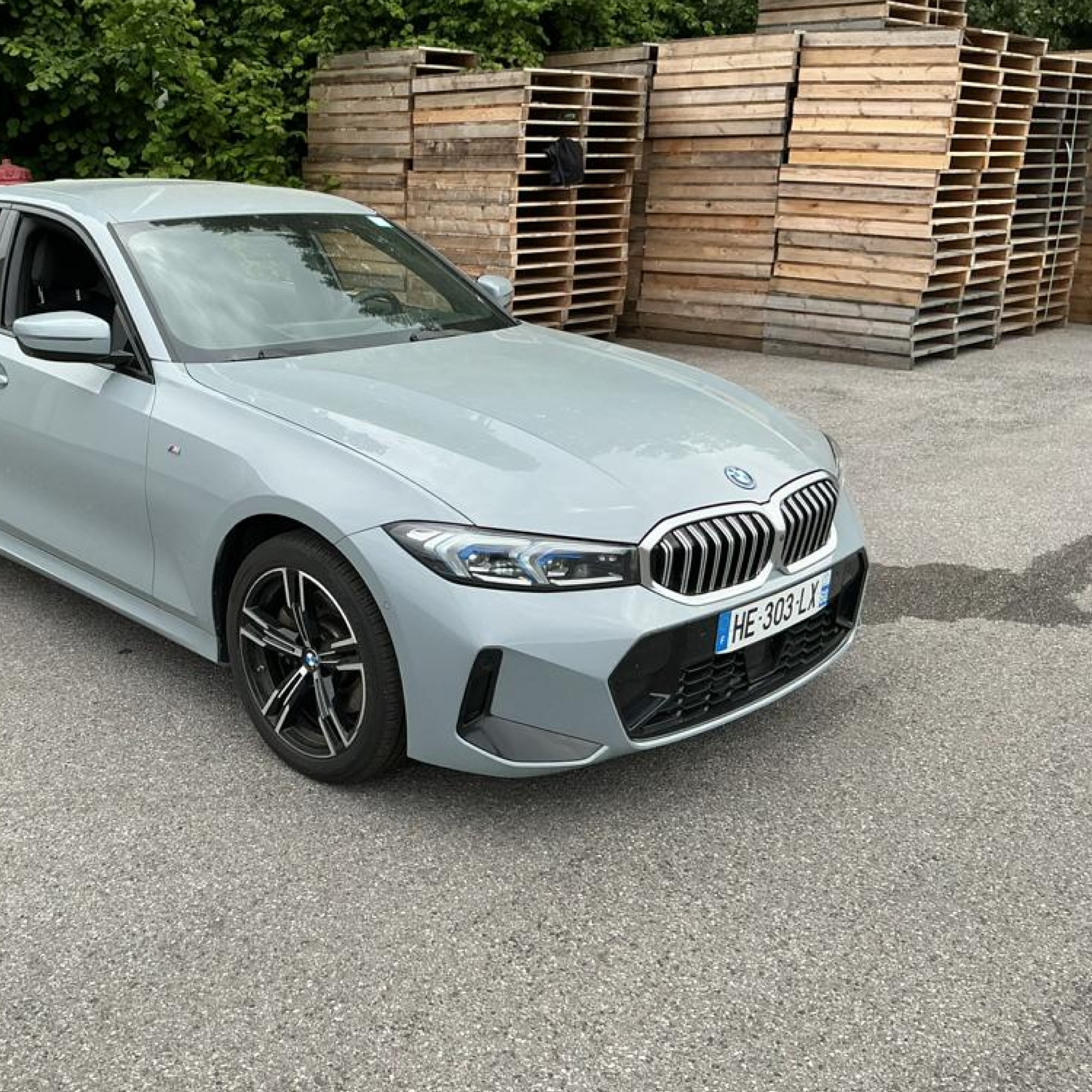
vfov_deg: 47.2
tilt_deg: -16.5
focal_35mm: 35
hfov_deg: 46.6
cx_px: 375
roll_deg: +0.8
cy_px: 536
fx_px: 1249
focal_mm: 3
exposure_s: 1/912
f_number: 1.8
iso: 25
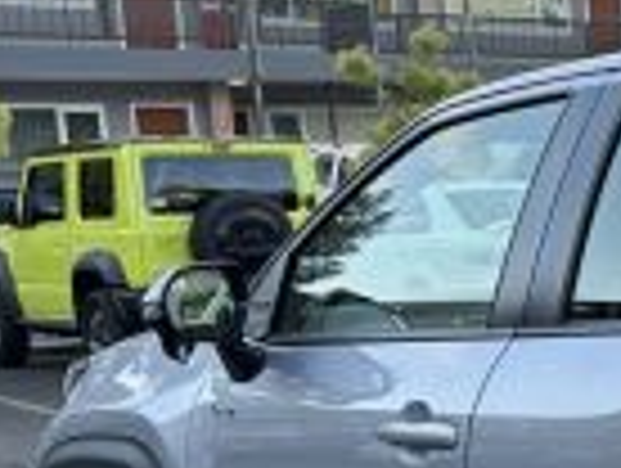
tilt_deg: -12.2
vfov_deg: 13.9
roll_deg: -0.1
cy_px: 522
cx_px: 1080
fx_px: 1869
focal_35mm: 104
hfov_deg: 16.2
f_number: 1.78
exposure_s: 1/256
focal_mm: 6.86
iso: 80
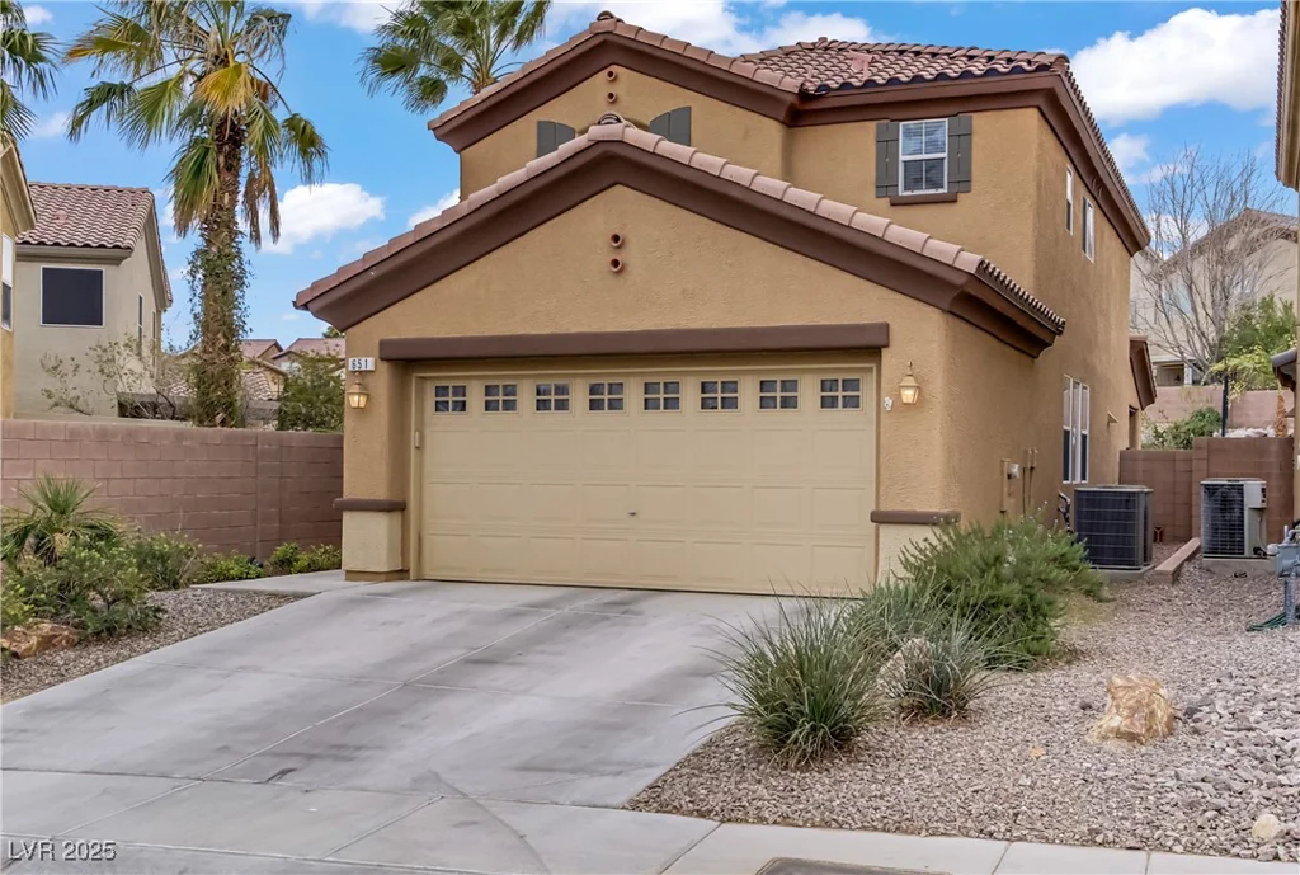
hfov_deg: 49.4
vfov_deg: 34.4
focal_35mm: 39
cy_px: 438
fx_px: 1412
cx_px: 650
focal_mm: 26
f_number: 7.1
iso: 160
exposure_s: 1/100
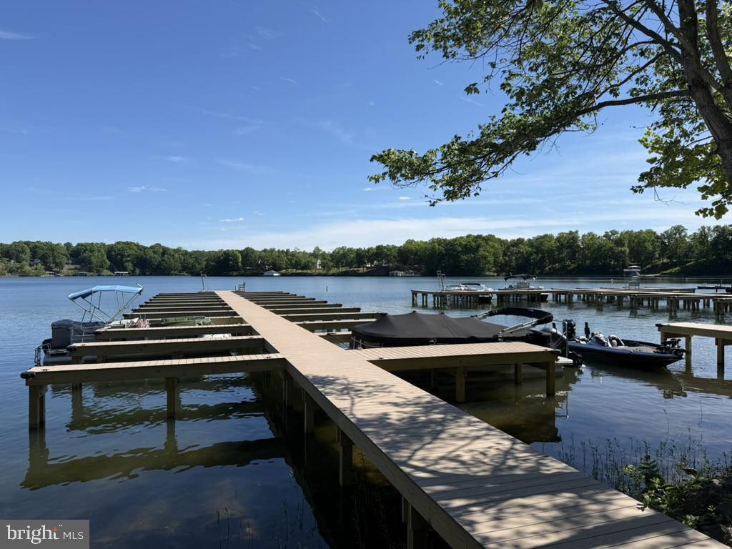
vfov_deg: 56.8
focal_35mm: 24
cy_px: 274
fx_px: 508
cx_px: 366
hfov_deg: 71.6
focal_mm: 6.76
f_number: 1.78
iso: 80
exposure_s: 1/5714
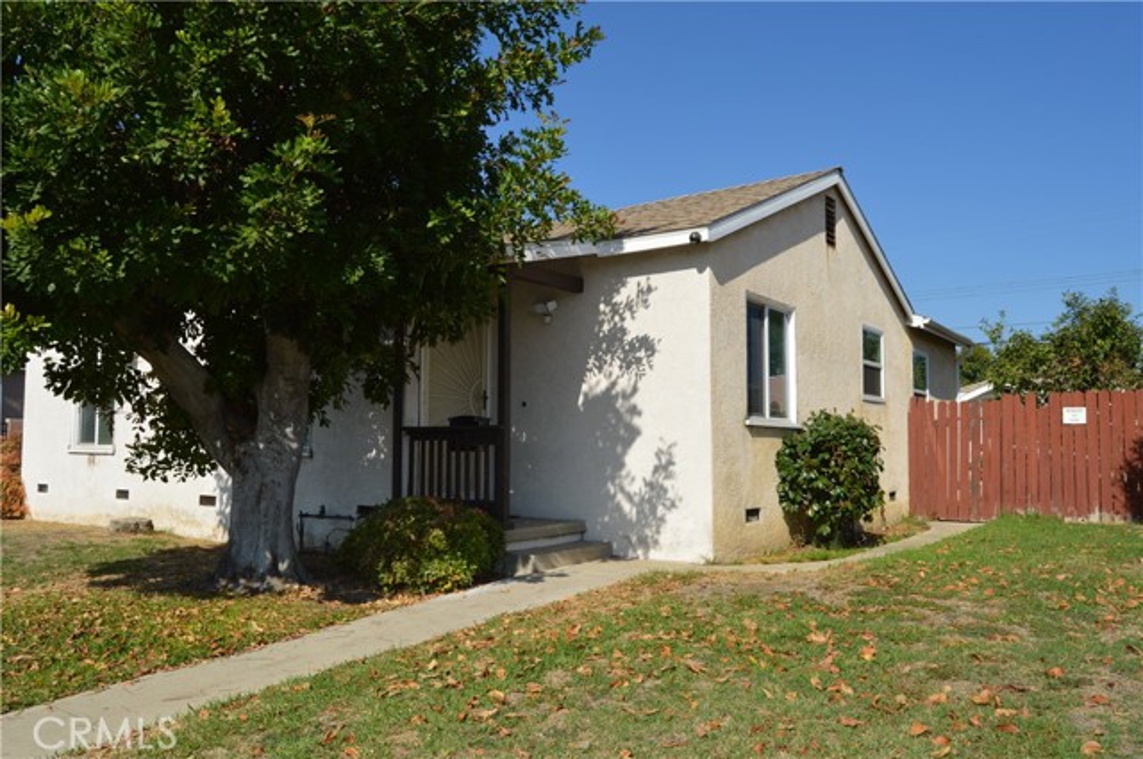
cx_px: 572
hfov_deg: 67.4
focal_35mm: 27
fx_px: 856
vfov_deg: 47.8
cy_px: 380
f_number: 10
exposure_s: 1/200
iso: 100
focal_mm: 18
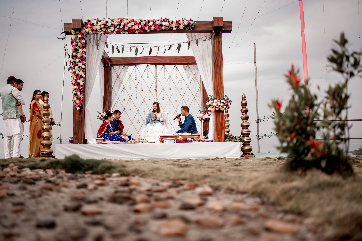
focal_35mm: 35
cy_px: 120
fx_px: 352
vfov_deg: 37.9
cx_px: 181
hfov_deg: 54.4
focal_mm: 35
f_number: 1.4
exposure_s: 1/3200
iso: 160
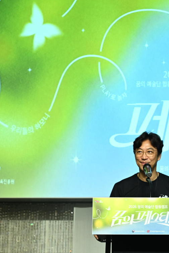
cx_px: 138
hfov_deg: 18.2
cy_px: 138
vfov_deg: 27.3
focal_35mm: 74
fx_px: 522
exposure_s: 1/100
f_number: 4
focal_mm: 40
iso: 1250
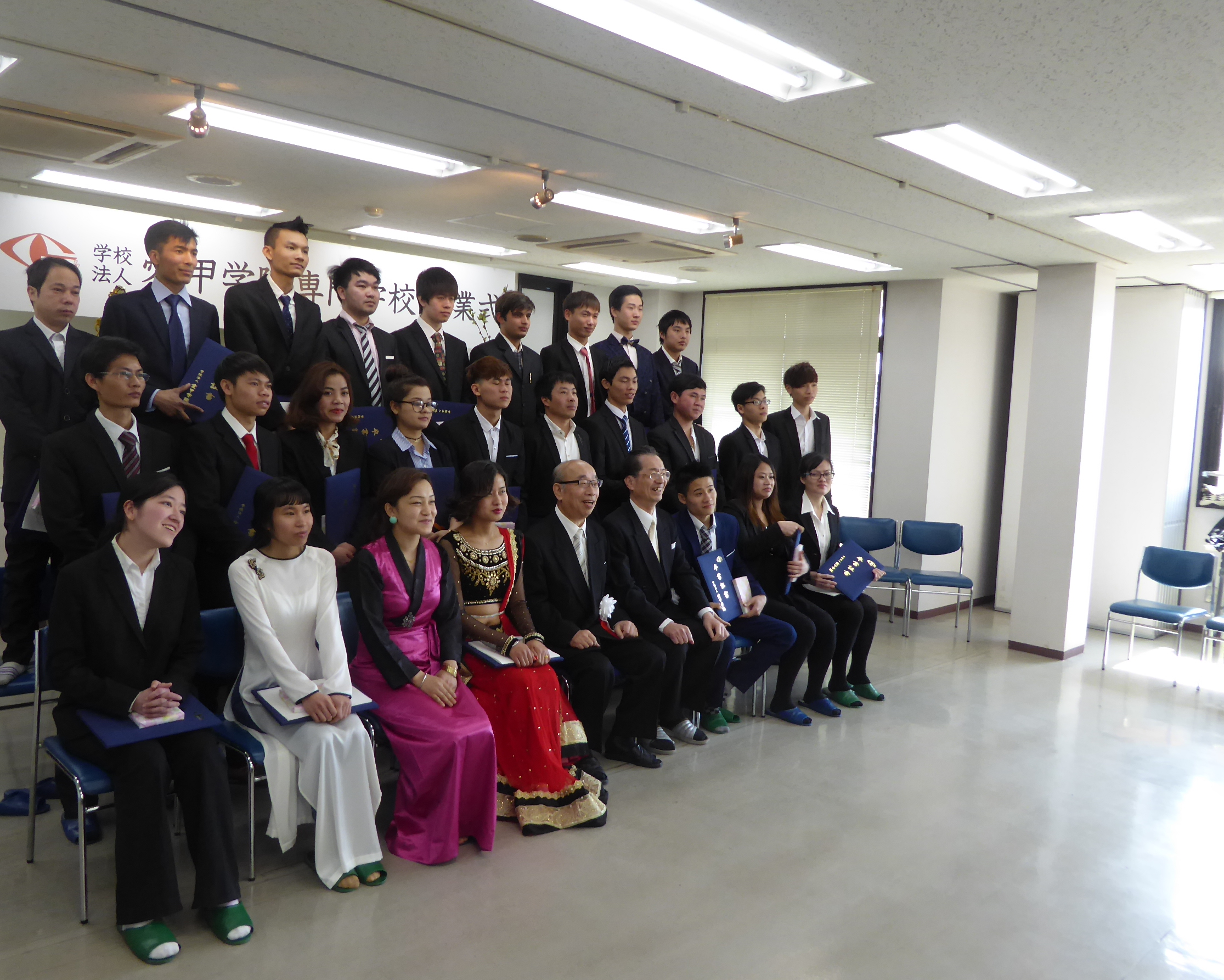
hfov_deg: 62.1
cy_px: 479
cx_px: 557
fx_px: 1014
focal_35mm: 28
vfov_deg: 51.5
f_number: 3.3
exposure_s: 1/60
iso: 160
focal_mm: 4.3
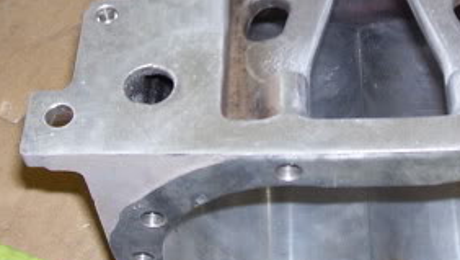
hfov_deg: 25.0
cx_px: 351
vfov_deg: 14.2
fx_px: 1025
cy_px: 10
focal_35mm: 84
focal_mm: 5.6
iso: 80
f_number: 2.7
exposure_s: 1/60
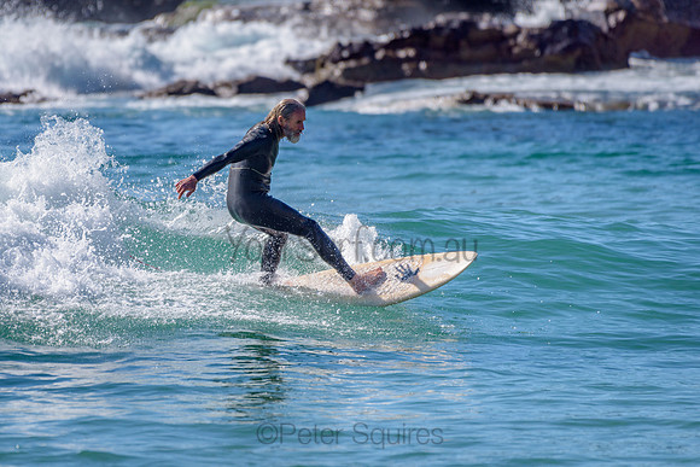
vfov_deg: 2.2
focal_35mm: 613
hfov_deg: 3.4
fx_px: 11921
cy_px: 210
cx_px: 271
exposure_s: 1/2000
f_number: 5.6
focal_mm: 500
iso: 125
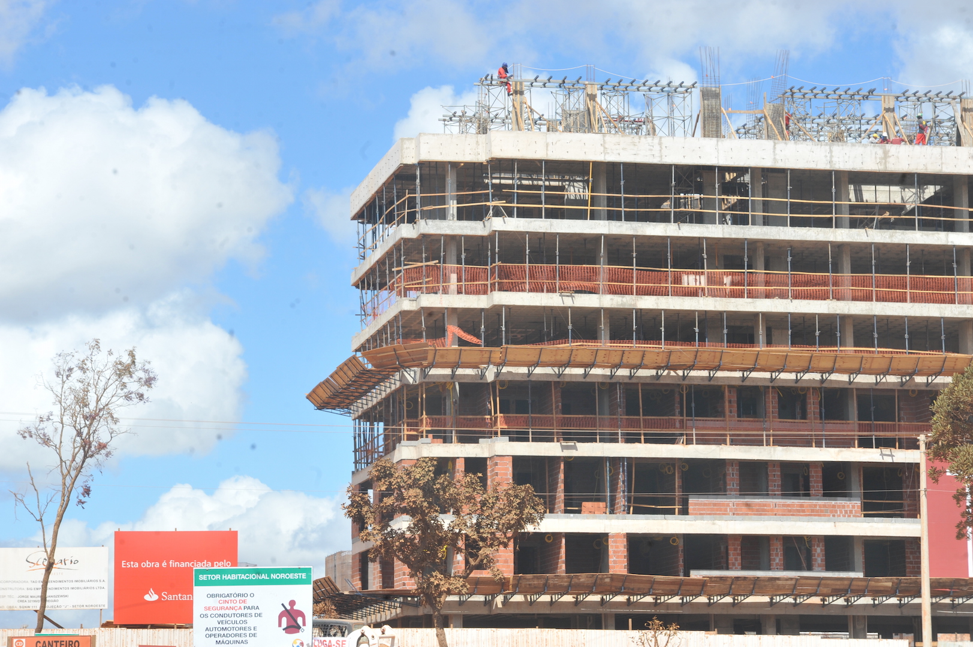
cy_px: 324
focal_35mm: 110
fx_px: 2971
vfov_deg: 12.4
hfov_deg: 18.6
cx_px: 486
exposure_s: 1/500
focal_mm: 110
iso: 500
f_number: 10
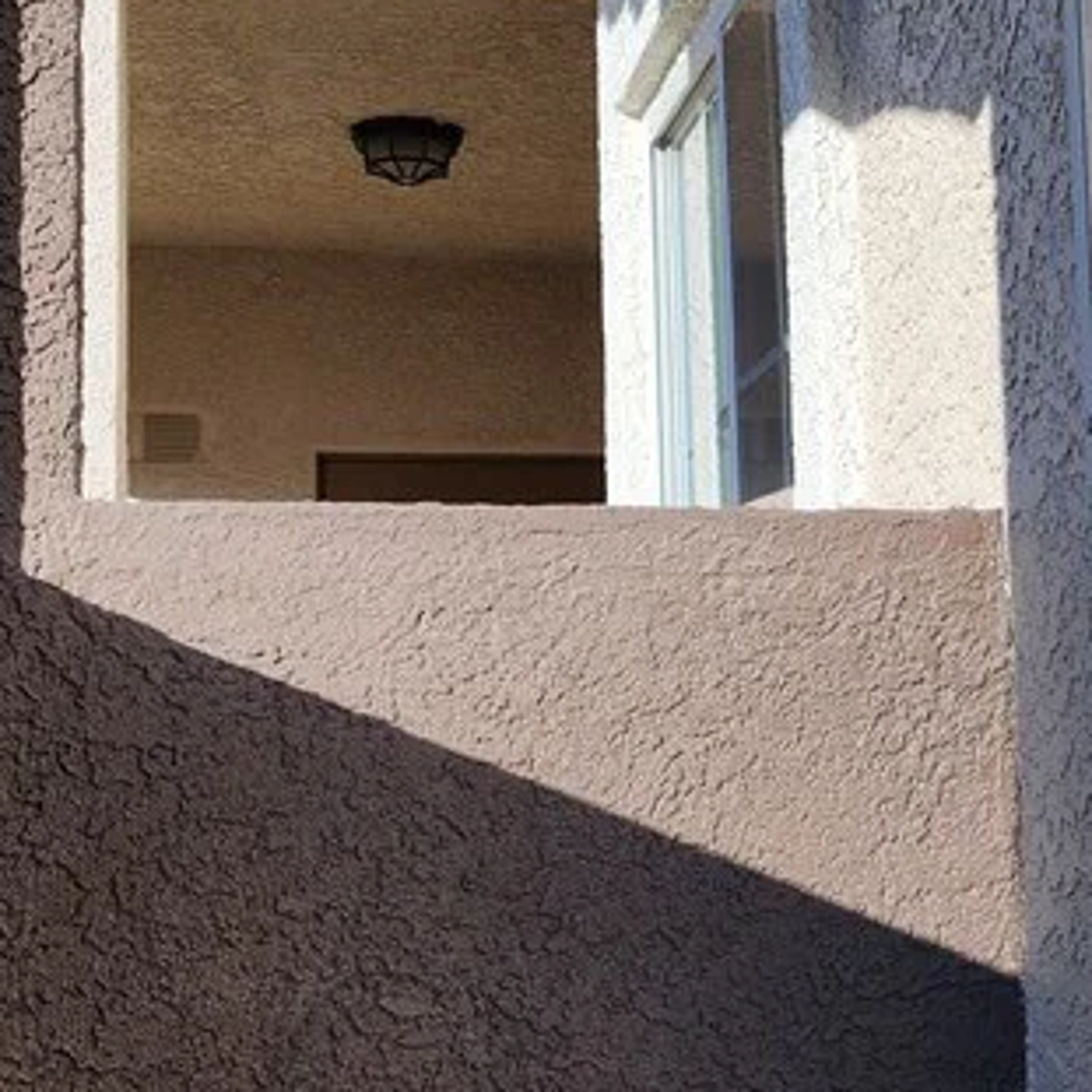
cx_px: 1096
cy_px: 460
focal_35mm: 67
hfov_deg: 24.5
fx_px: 2391
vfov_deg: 25.7
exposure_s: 1/1718
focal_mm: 5.54
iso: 25
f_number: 1.8
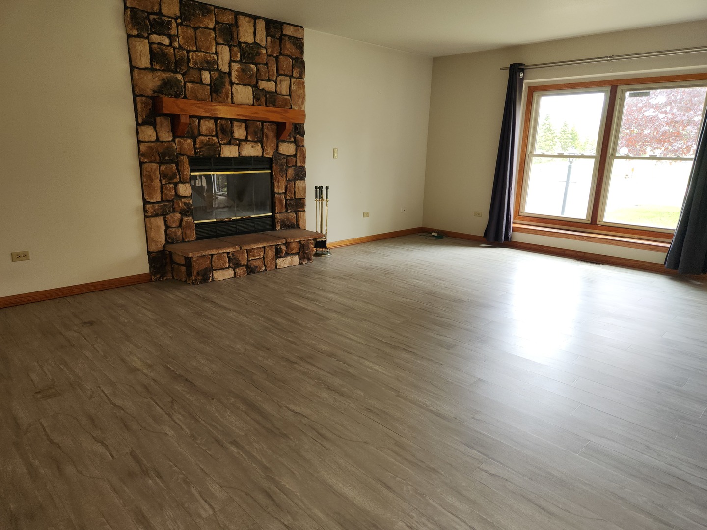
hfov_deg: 73.9
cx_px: 354
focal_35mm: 23
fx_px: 470
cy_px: 265
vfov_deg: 58.9
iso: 32
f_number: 1.8
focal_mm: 5.4
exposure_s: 1/60
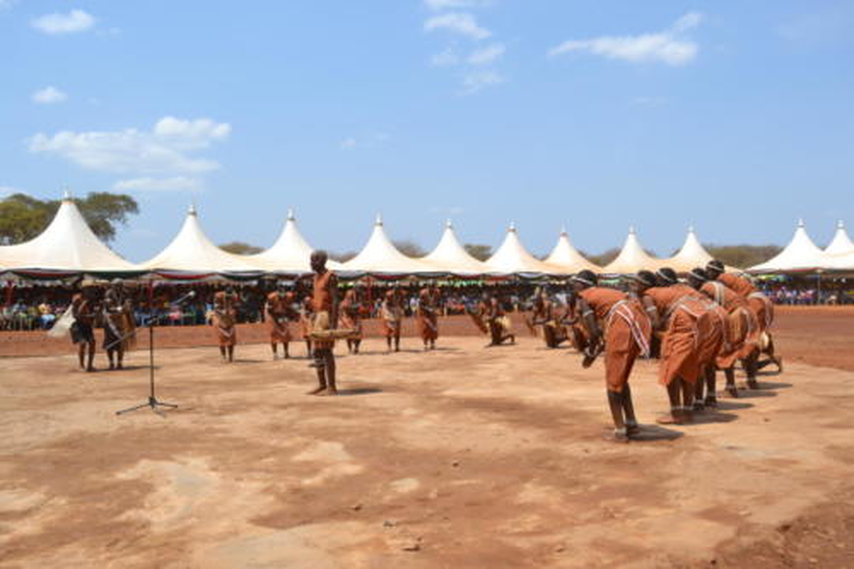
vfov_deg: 41.7
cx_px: 427
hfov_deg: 59.5
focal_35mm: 32
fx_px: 747
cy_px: 284
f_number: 9
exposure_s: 1/320
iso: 100
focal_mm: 21
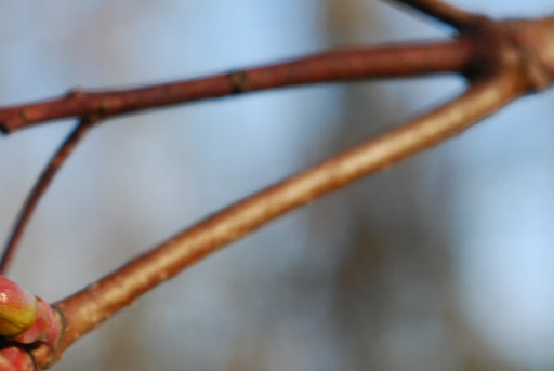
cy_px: 275
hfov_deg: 7.9
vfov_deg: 5.4
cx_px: -161
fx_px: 3969
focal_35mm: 258
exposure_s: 1/60
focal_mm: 55
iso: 110
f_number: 8
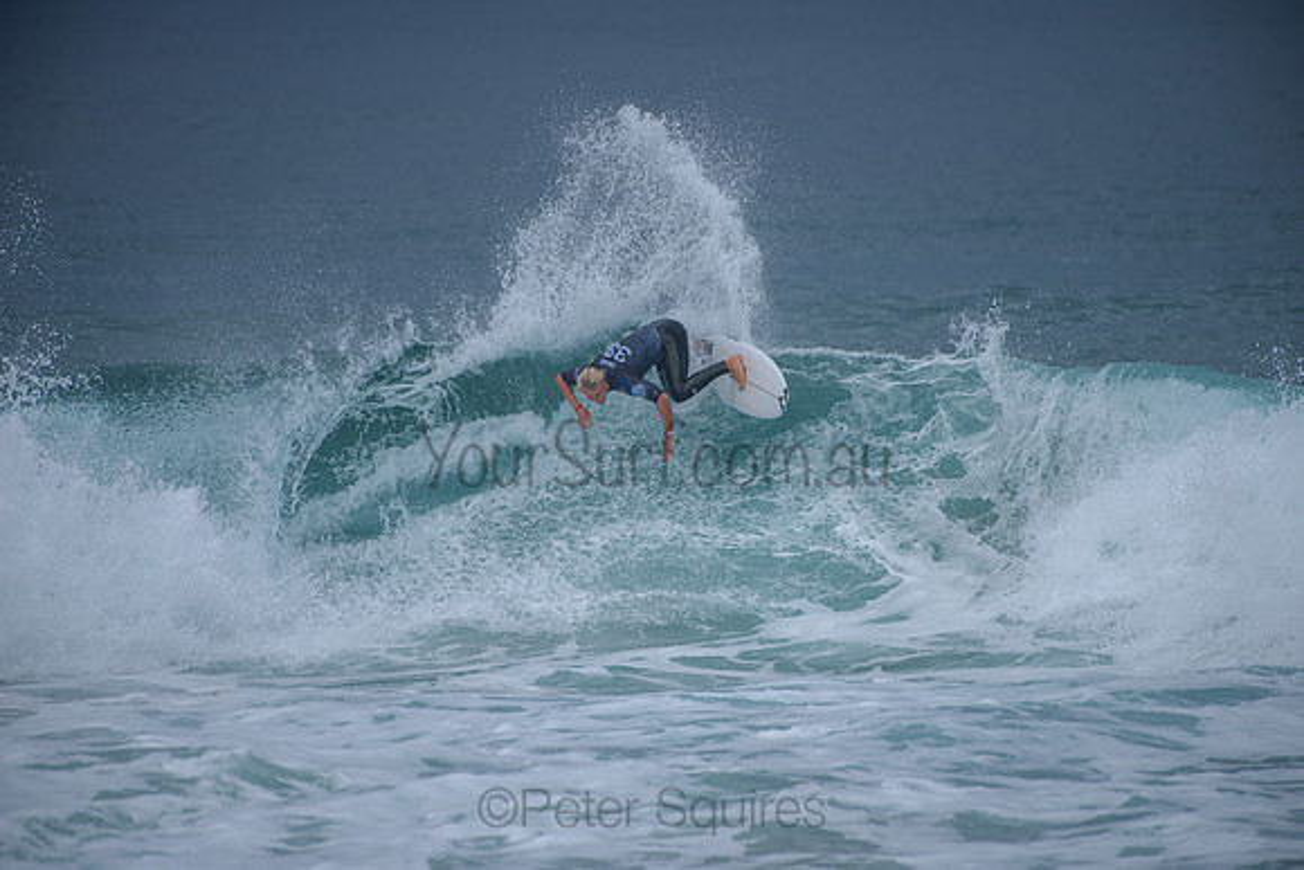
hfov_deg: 4.1
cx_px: 652
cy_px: 435
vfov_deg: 2.8
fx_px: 18114
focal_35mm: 500
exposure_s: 1/2000
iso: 180
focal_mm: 500
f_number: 5.6
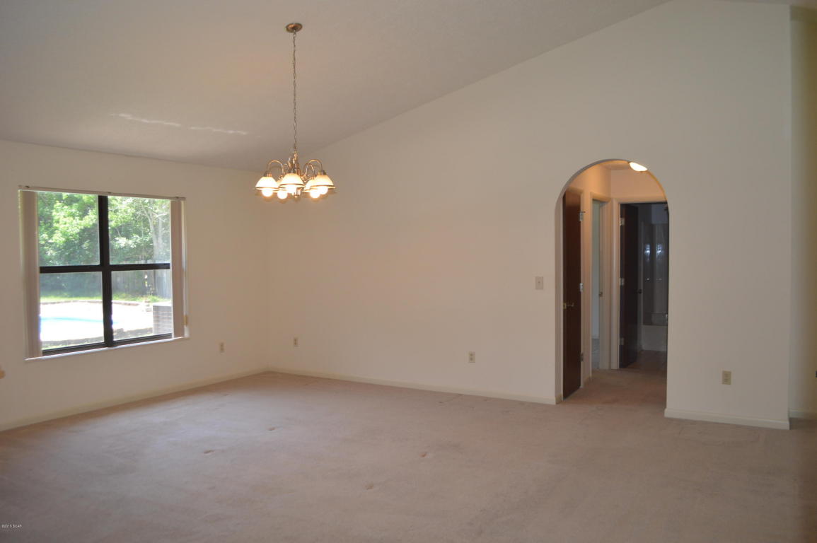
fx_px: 612
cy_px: 272
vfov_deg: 47.9
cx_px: 408
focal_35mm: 27
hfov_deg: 67.4
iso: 360
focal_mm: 18
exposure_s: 1/125
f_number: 4
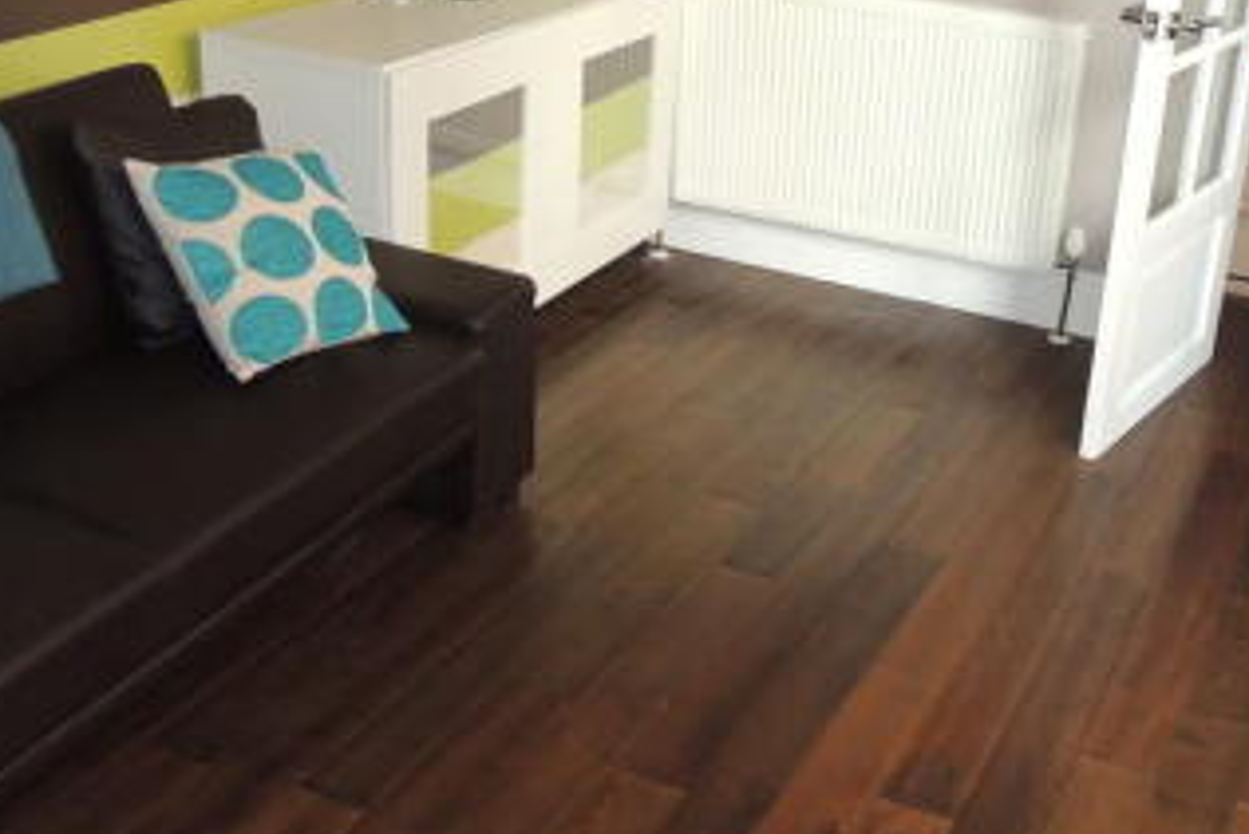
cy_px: 366
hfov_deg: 41.9
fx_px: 1597
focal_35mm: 46
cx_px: 872
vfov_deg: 29.2
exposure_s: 1/40
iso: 320
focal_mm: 4.3
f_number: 3
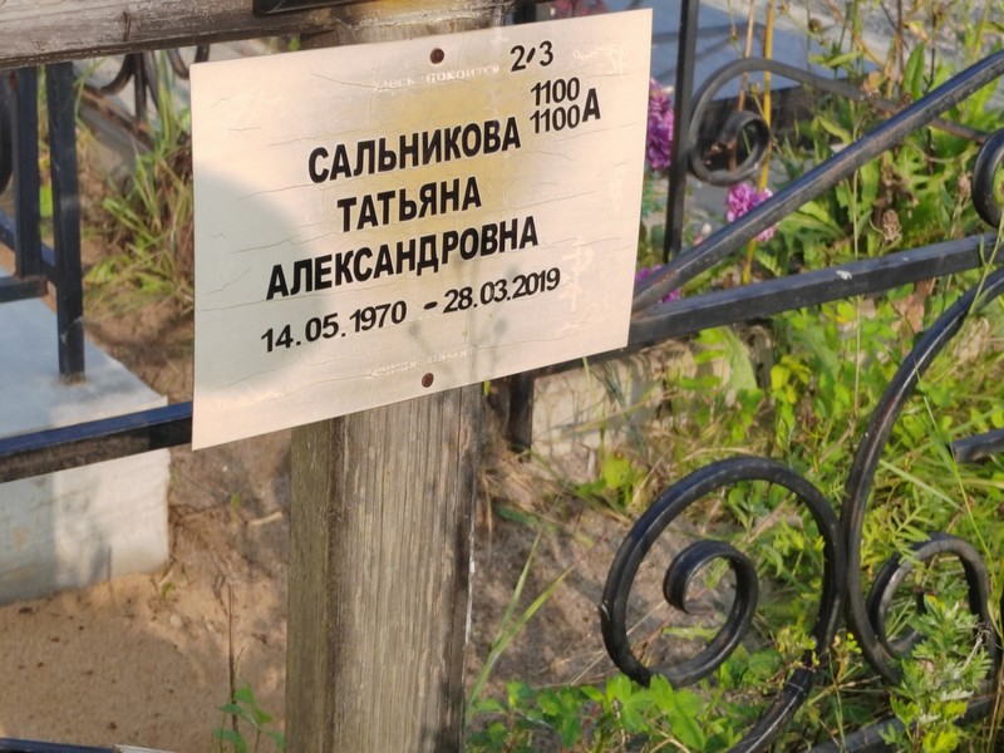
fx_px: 2204
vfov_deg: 19.4
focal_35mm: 76
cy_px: 376
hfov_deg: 25.7
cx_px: 502
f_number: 1.9
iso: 100
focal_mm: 5.52
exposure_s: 1/710
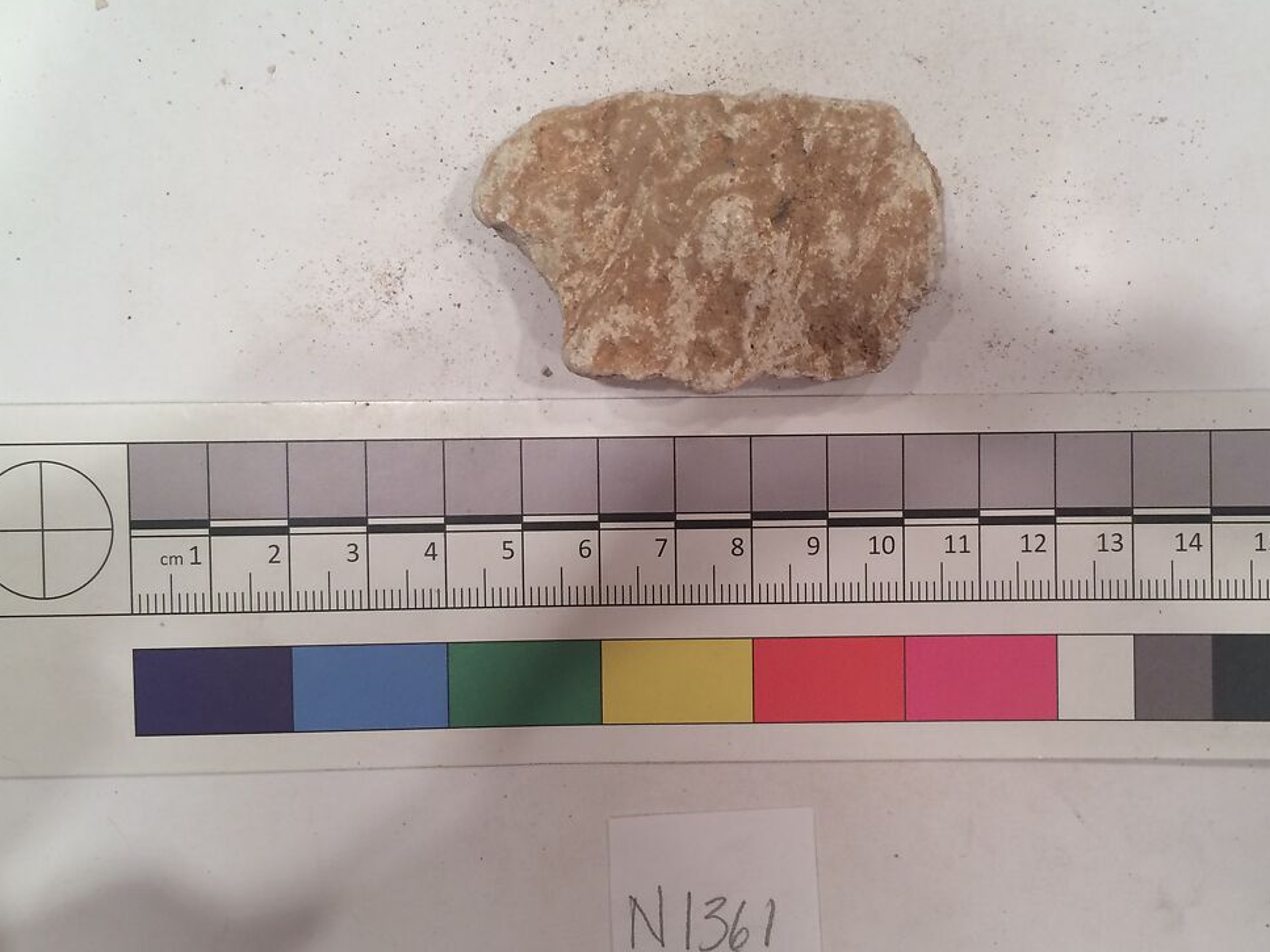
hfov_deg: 51.2
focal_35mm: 36
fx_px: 1321
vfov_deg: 39.6
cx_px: 717
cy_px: 450
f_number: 2.2
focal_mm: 4.15
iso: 50
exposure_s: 1/30
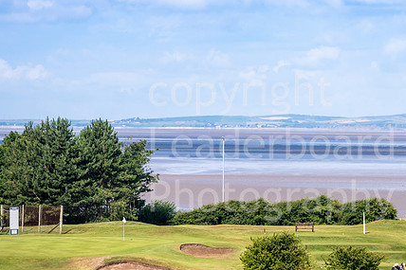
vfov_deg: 3.4
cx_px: 273
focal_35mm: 407
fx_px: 4588
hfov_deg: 5.1
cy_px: 152
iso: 250
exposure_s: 1/1600
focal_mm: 300
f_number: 6.3
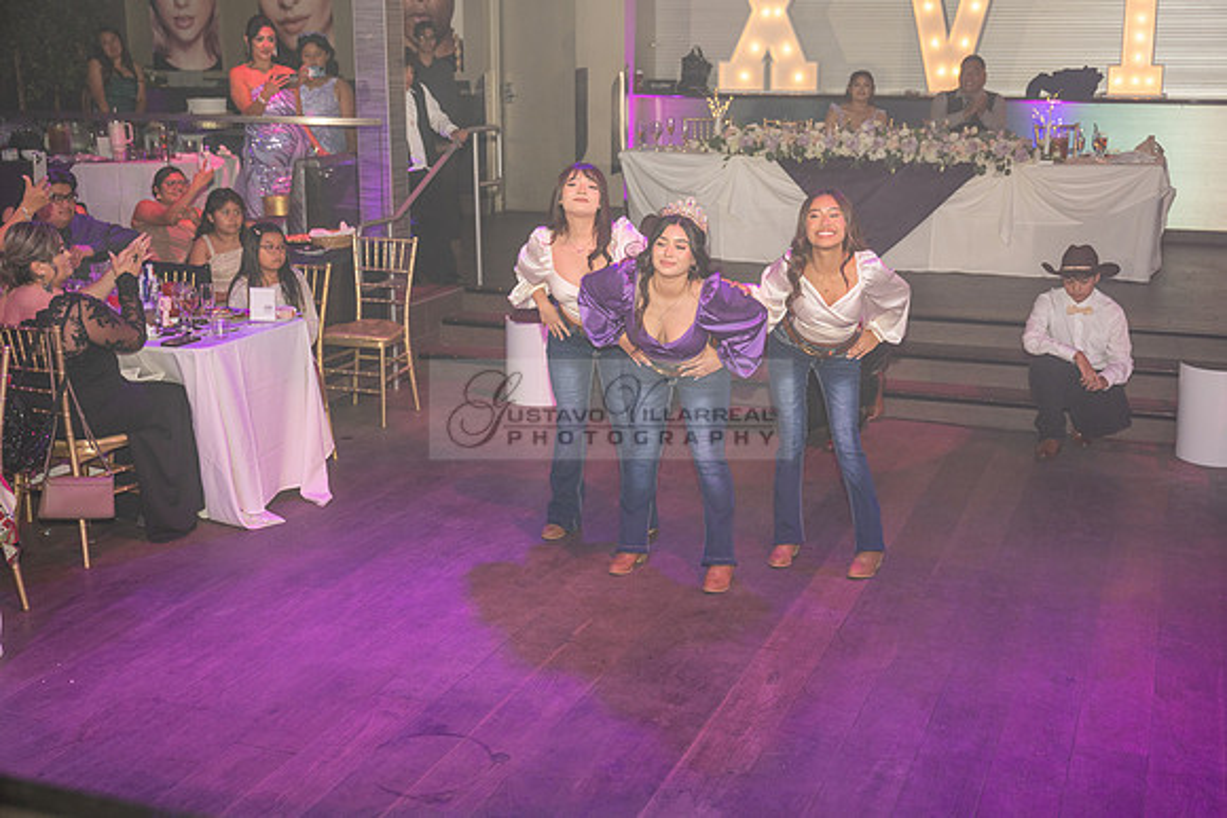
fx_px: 1466
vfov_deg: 31.2
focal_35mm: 43
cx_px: 614
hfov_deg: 45.4
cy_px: 409
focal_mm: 43
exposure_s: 1/200
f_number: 4
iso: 1000
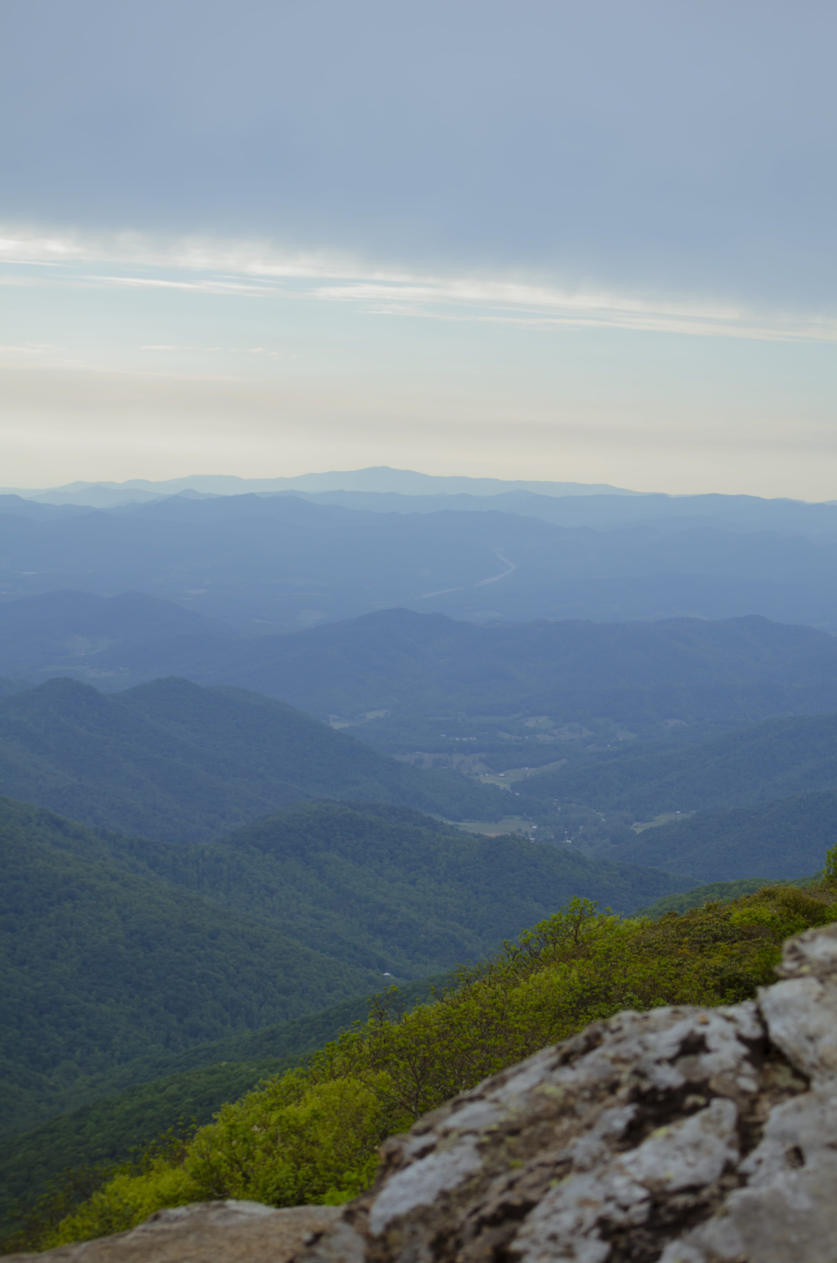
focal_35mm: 82
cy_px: 632
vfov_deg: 24.7
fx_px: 2890
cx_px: 418
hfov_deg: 16.5
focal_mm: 55
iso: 100
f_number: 5.6
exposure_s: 1/160
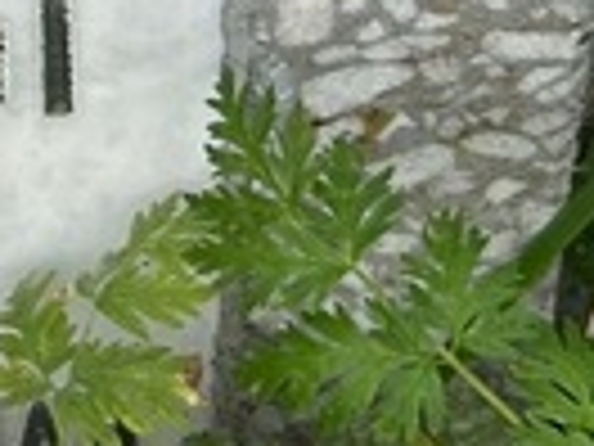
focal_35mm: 158
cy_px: -437
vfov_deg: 8.9
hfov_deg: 11.2
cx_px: -626
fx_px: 2711
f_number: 1.5
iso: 50
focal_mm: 5.7
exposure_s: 1/310
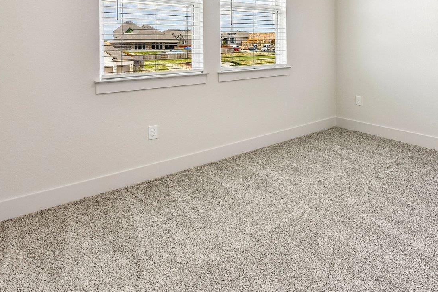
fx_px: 316
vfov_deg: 45.9
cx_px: 322
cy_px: 43
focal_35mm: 26
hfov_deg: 65.7
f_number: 8
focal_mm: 14
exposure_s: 1/20
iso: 100
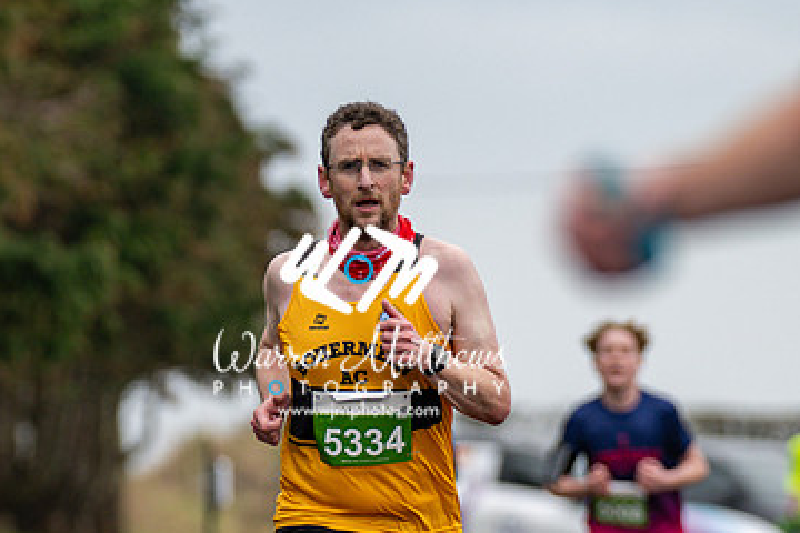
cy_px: 318
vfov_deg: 2.6
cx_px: 358
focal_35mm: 531
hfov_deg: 3.9
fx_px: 11799
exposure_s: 1/1600
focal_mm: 220
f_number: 2.8
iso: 320
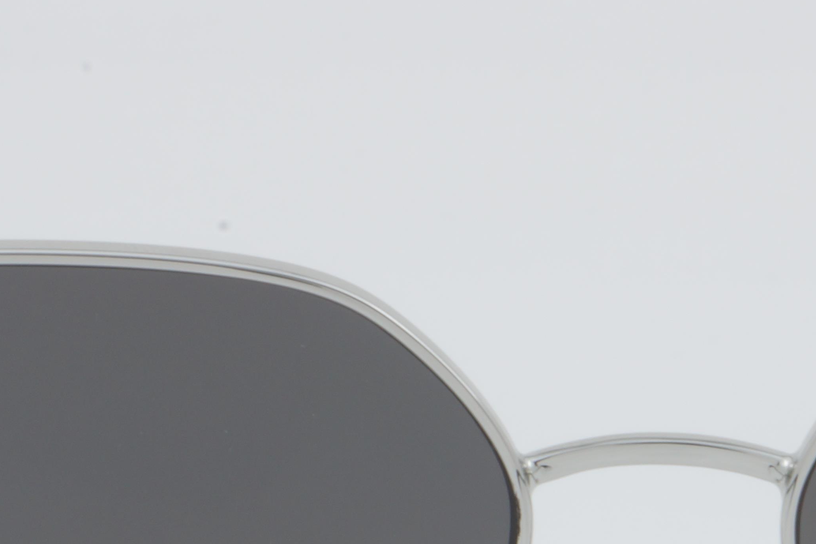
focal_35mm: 239
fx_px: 5427
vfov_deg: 5.7
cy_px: 670
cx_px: 658
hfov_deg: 8.6
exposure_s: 1/3
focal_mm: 55
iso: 100
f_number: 32
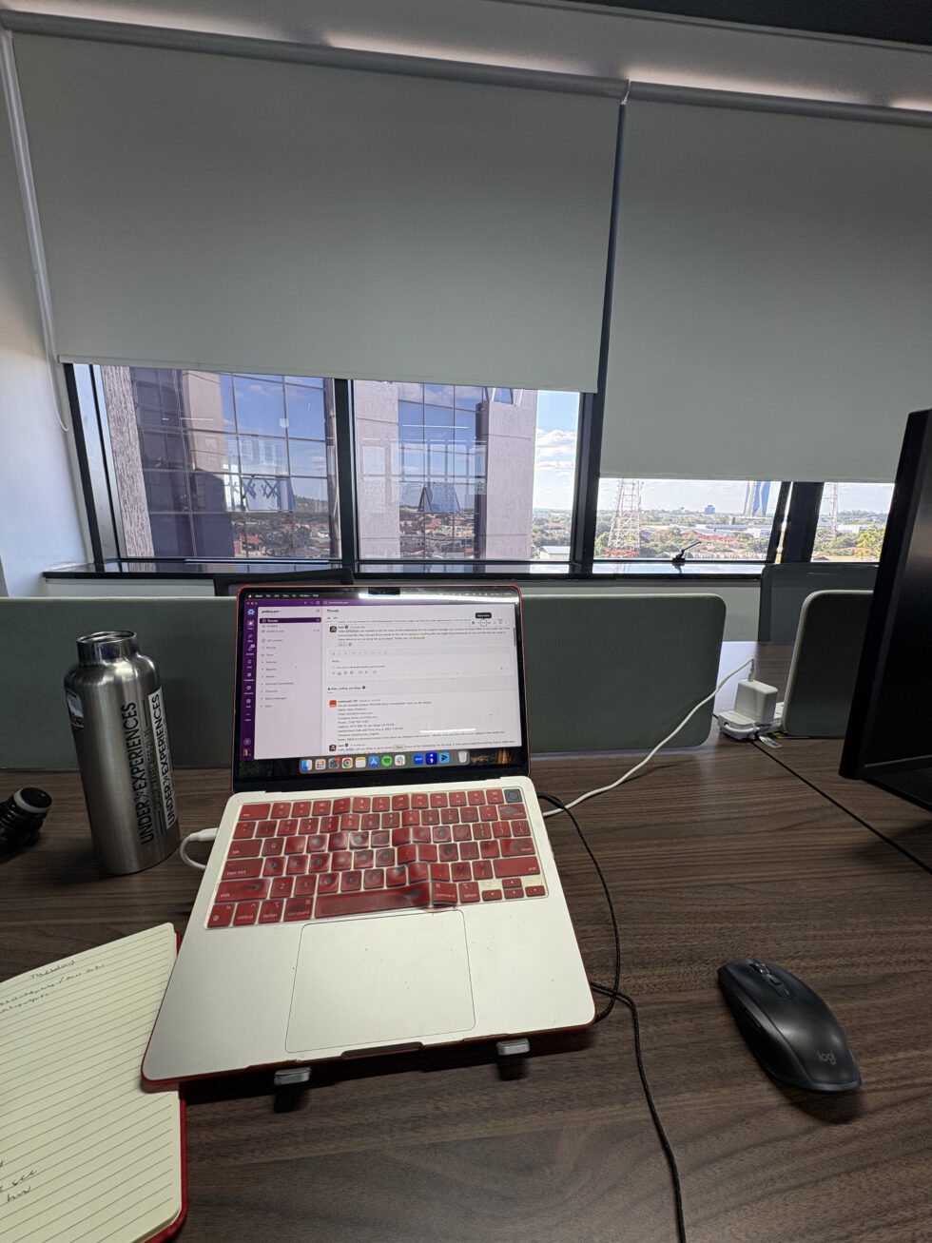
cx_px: 466
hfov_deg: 85.7
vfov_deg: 102.1
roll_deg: -1.1
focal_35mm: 14
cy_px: 622
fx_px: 503
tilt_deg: -12.3
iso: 64
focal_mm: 2.22
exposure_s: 1/166
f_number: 2.2
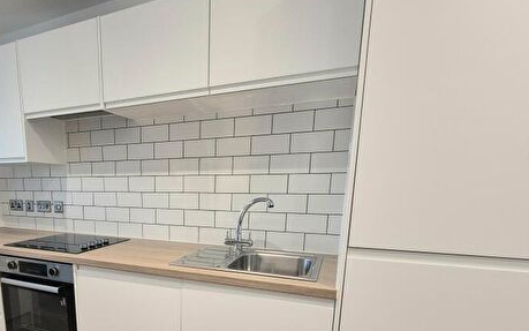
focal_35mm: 21
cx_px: 167
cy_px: 252
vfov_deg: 54.4
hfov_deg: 79.0
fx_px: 303
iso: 100
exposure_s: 1/50
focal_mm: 2.2
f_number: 2.2
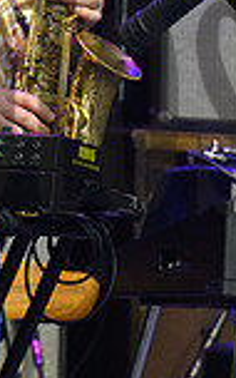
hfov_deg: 1.2
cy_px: 86
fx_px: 11423
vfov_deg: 1.9
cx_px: -385
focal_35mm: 1110
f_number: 6.3
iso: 3200
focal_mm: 190
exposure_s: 1/250
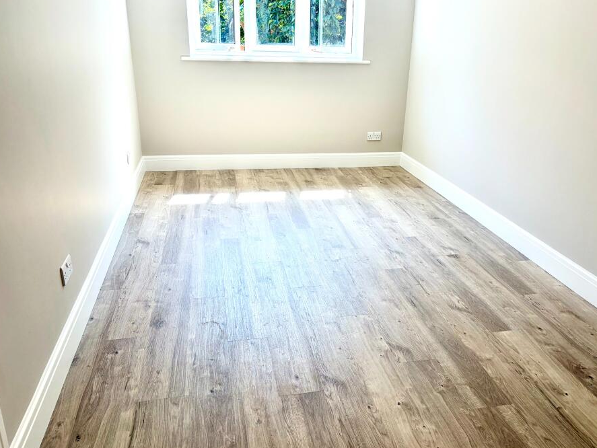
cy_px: 226
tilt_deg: -19.8
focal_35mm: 30
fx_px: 518
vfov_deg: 46.8
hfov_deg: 59.8
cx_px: 335
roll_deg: -1.8
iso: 32
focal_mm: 5.96
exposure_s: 1/138
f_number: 1.6
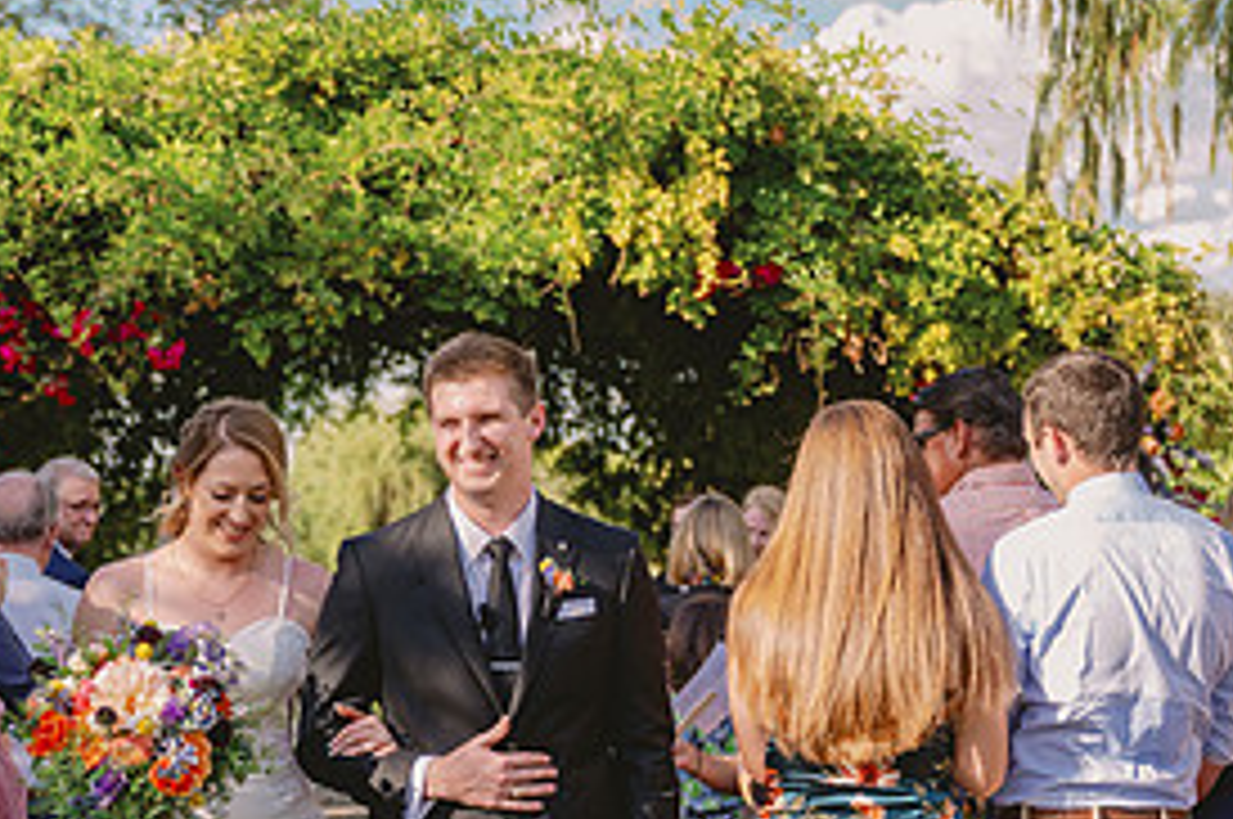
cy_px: 698
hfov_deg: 22.3
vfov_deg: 14.9
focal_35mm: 91
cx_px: 454
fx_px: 3113
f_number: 2.8
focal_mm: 43
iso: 100
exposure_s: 1/640
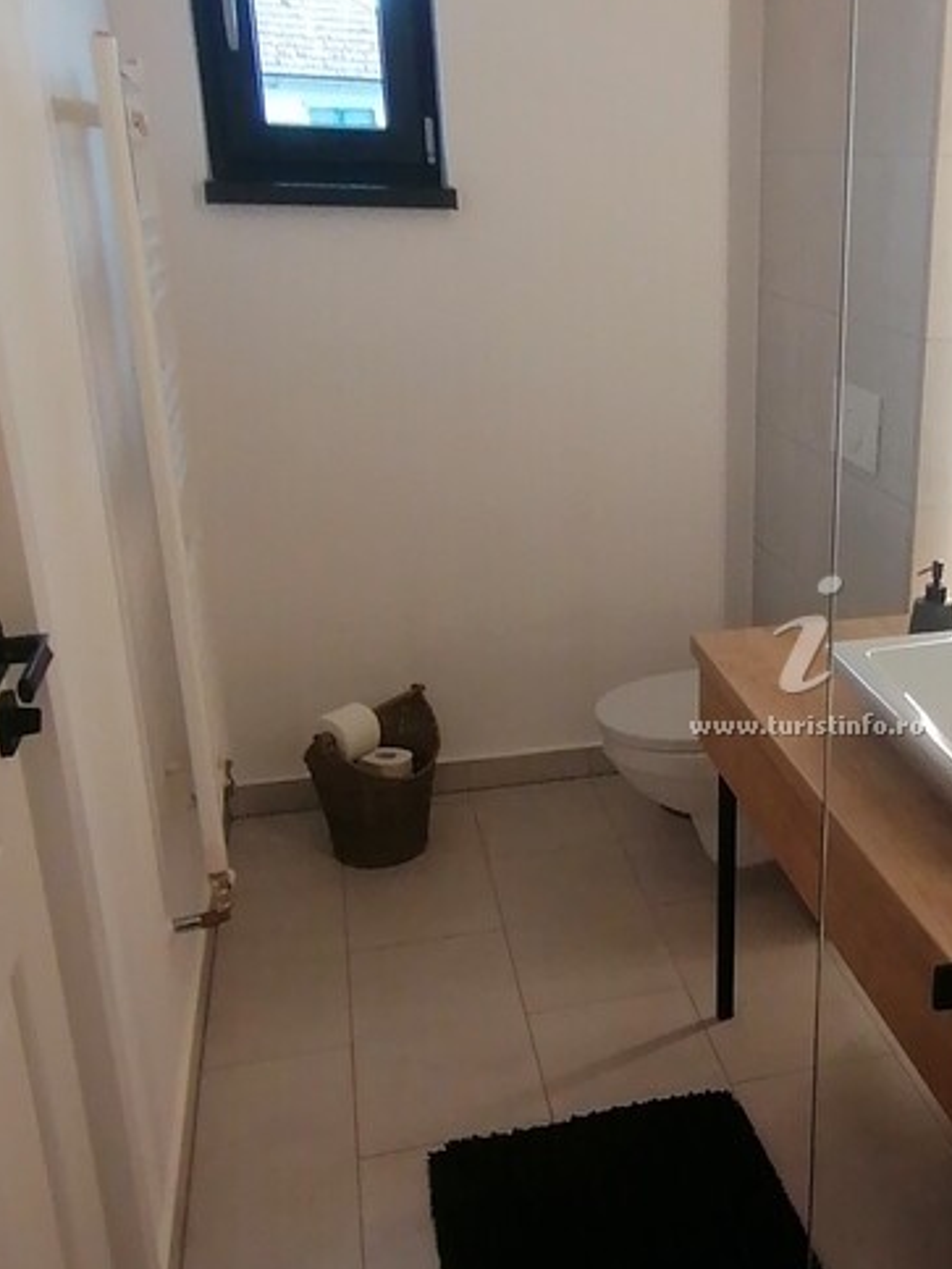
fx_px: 1320
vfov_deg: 51.3
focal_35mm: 36
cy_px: 661
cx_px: 816
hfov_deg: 37.6
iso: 100
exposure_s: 1/50
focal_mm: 2.7
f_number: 2.4
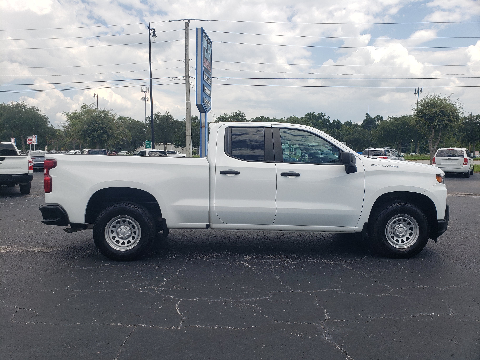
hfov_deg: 67.3
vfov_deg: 53.1
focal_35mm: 26
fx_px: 361
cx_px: 240
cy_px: 180
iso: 50
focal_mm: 4.3
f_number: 2.4
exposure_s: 1/1301
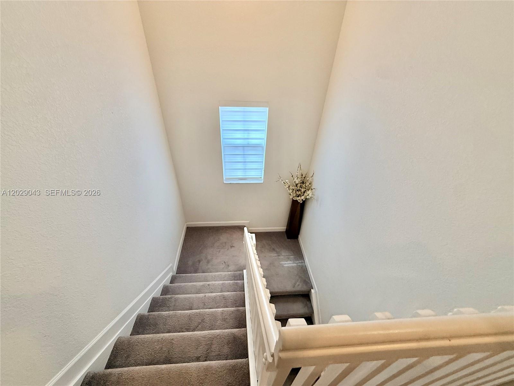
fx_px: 208
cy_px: 193
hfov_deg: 102.1
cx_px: 257
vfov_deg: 85.7
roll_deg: -3.7
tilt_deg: -35.5
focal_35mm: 14
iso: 160
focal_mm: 2.22
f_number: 2.2
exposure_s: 1/120
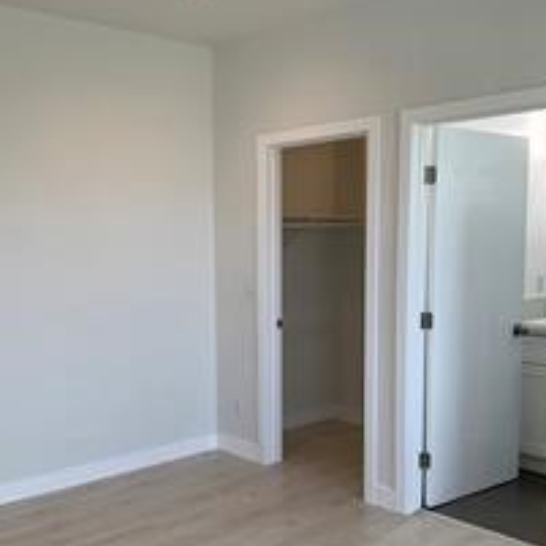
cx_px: 246
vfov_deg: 42.7
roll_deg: -0.4
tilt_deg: -5.9
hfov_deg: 42.8
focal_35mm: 39
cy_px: 312
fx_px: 696
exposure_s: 1/120
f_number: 1.8
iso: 32
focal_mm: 4.25
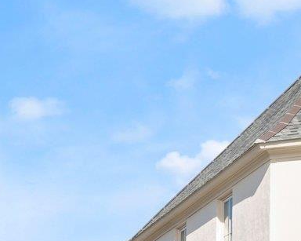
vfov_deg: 17.0
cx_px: -439
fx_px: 757
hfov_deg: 14.2
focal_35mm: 85
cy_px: 316
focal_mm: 17
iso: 200
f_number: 8
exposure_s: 1/500
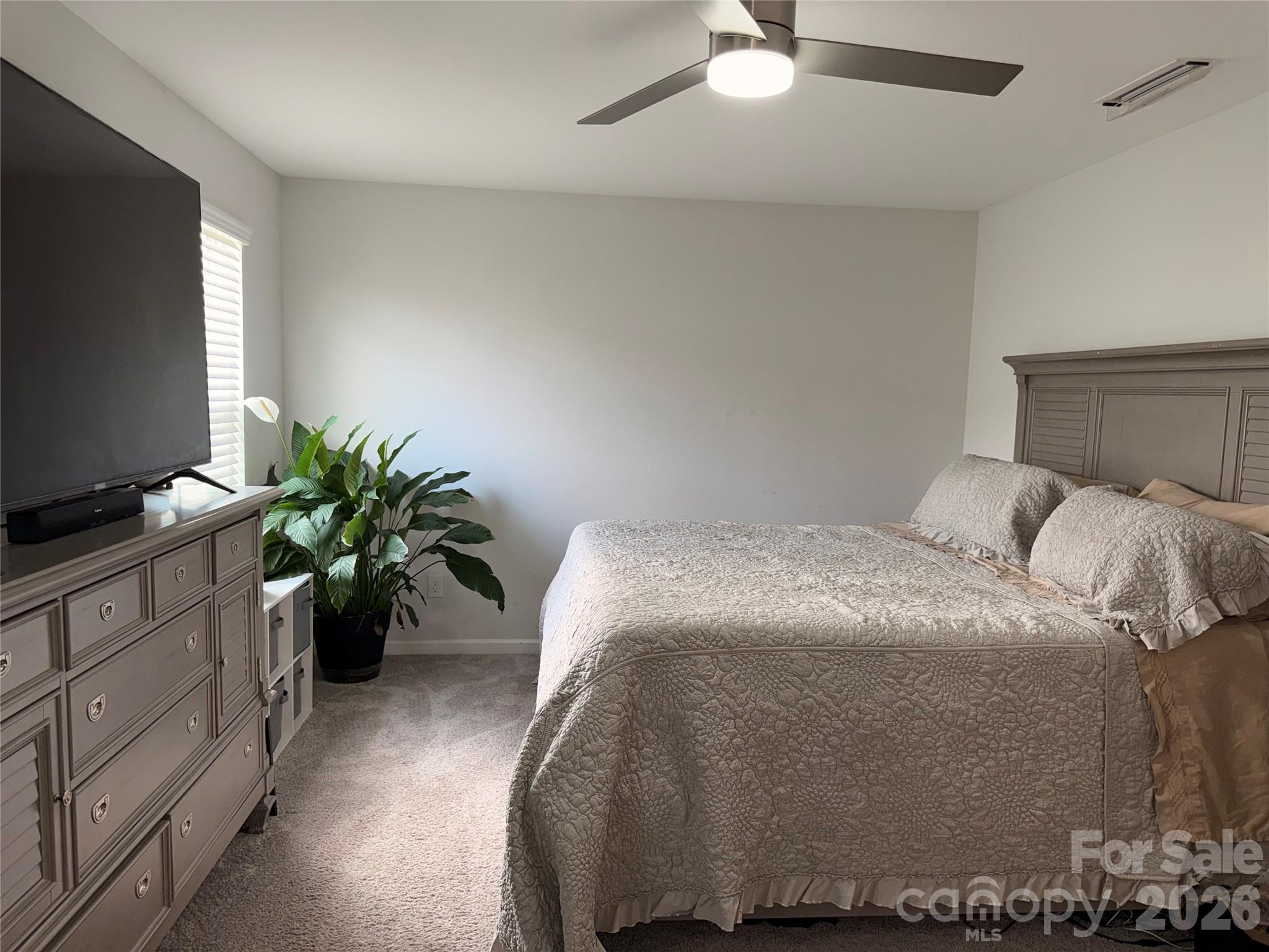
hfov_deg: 71.6
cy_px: 476
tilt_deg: -5.4
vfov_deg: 56.8
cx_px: 634
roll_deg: -1.8
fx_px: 880
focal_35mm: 24
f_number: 1.78
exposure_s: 1/31
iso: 50
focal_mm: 6.76
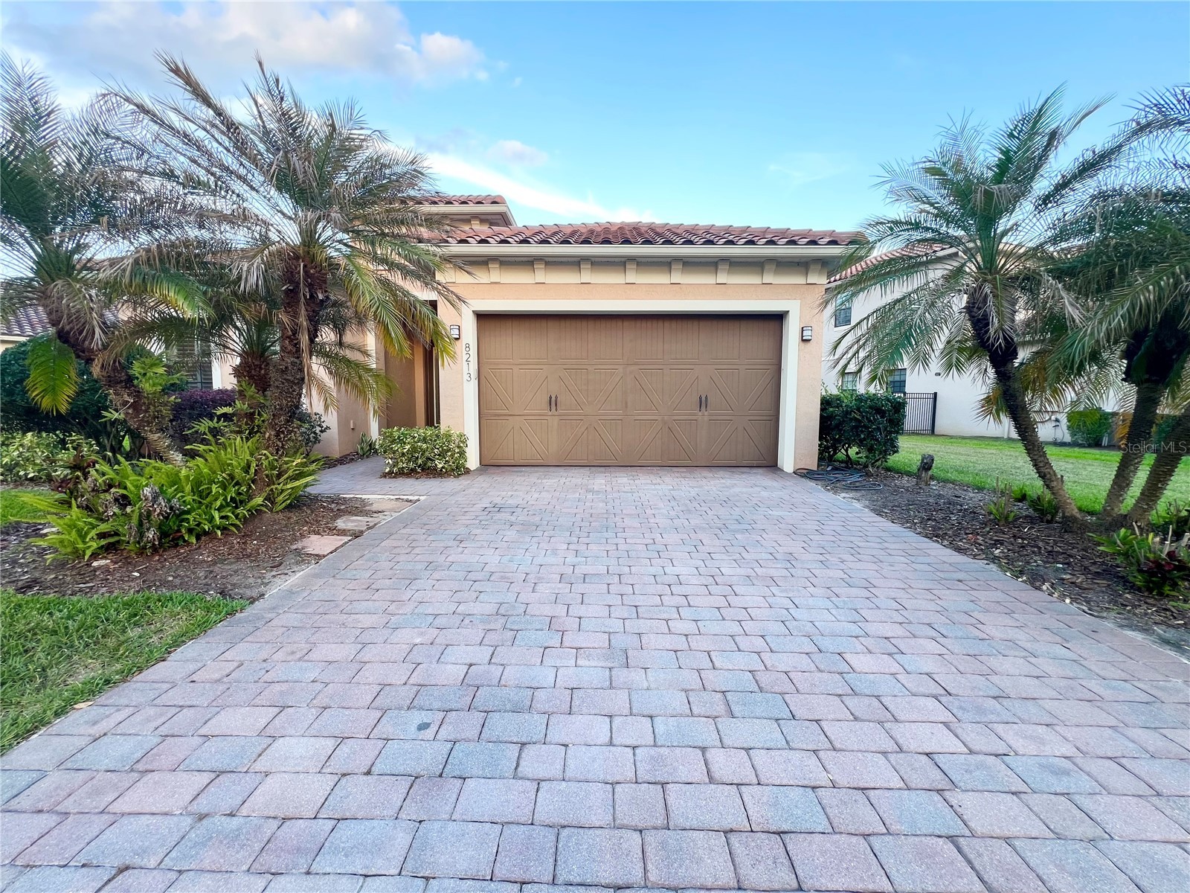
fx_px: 447
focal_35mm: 13
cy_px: 446
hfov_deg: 106.2
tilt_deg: -5.9
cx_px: 595
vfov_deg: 89.9
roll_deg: -0.1
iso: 64
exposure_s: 1/99
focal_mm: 1.57
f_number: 1.8
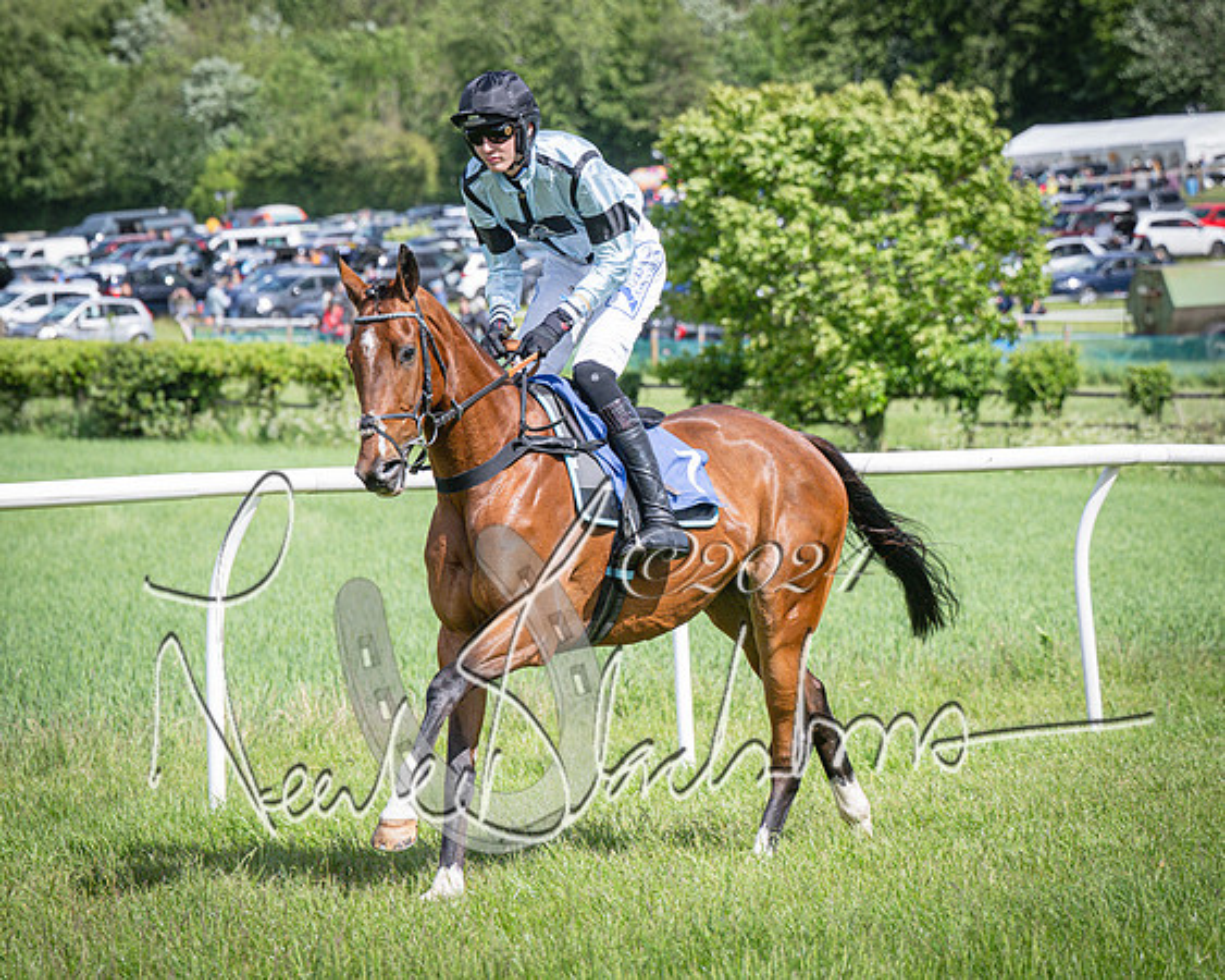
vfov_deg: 9.0
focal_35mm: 171
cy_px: 544
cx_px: 394
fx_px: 6212
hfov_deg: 11.2
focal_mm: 103
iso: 400
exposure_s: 1/3200
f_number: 4
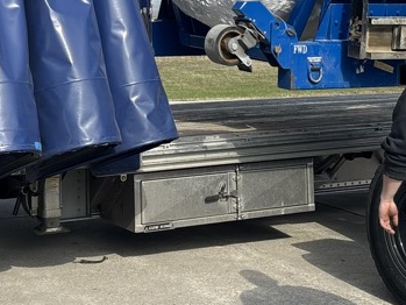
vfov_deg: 17.5
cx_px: 152
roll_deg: +0.0
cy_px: -10
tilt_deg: +2.9
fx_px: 962
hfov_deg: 23.8
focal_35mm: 82
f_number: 1.6
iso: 50
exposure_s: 1/2451
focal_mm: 5.96
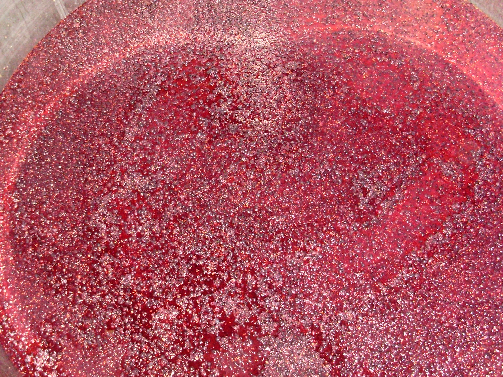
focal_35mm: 38
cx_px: 252
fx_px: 552
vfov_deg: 37.7
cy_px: 188
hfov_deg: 49.0
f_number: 3
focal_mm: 6.3
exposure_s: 1/45
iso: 400
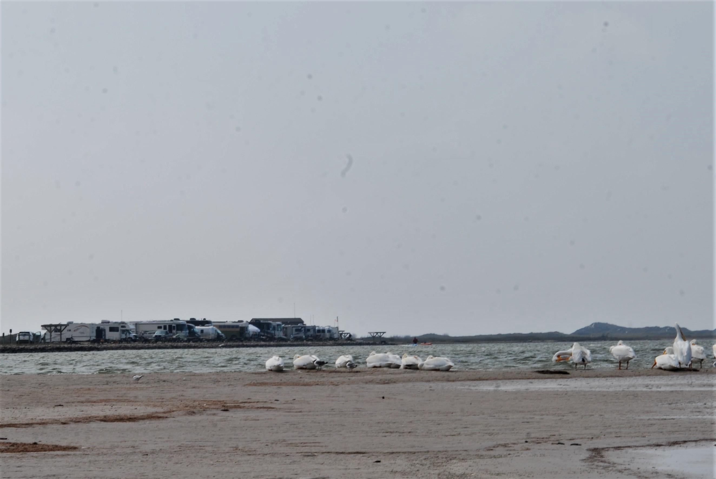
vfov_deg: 15.2
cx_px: 358
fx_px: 1792
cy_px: 240
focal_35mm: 90
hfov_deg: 22.6
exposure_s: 1/50
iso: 100
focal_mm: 60
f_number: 22
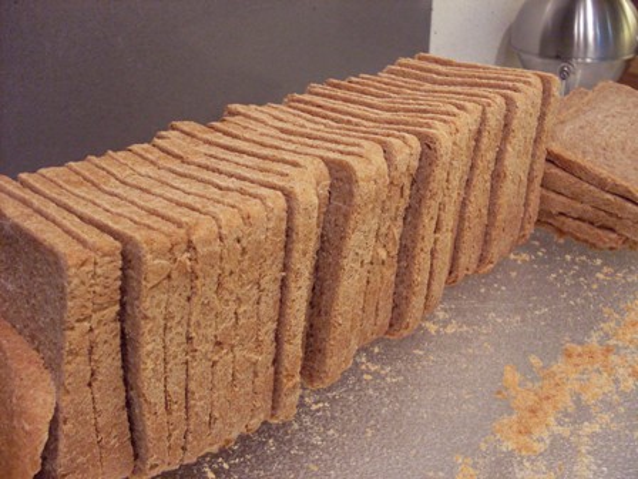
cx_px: 319
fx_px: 700
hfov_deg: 49.0
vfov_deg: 37.7
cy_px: 240
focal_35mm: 38
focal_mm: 6.3
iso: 200
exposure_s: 1/30
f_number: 2.8
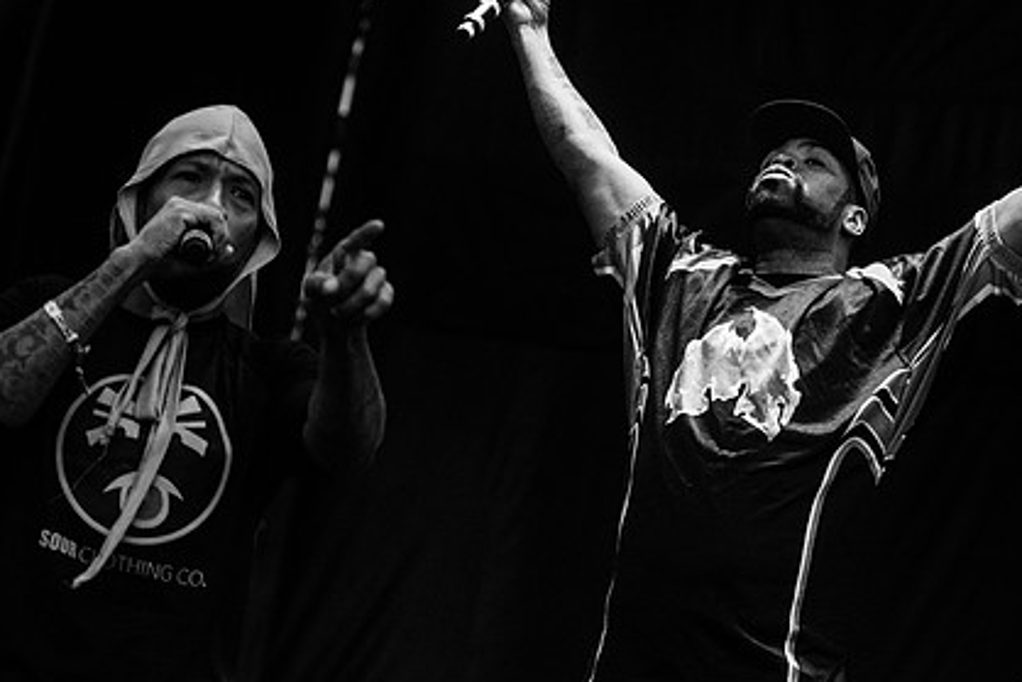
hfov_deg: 16.9
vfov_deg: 11.3
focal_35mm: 121
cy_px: 243
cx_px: 639
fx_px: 3436
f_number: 4
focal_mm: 80
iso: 1600
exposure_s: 1/320
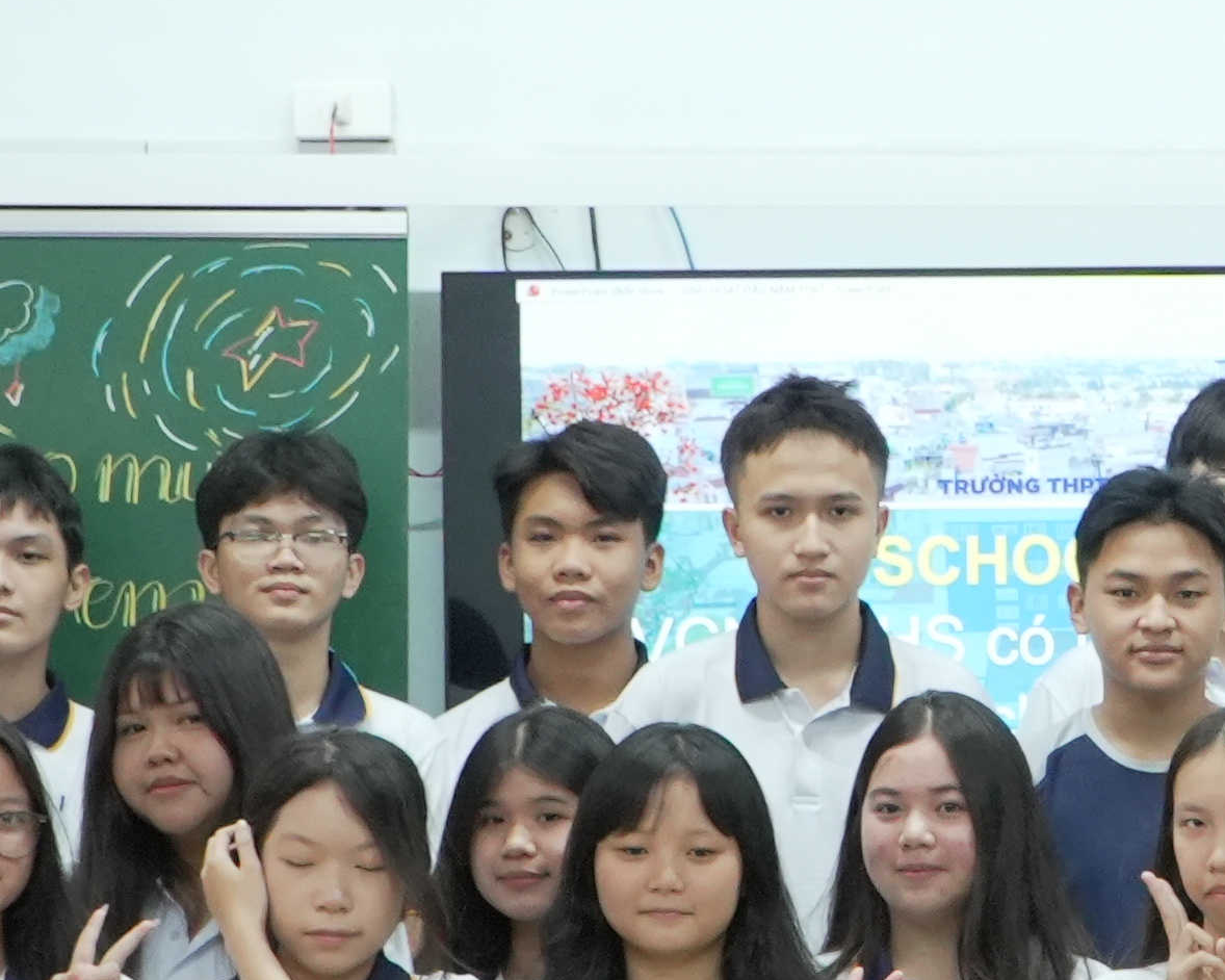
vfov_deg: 10.4
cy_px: 700
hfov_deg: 12.9
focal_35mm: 148
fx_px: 5365
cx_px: 1181
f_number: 4.5
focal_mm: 20
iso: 1600
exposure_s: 1/100
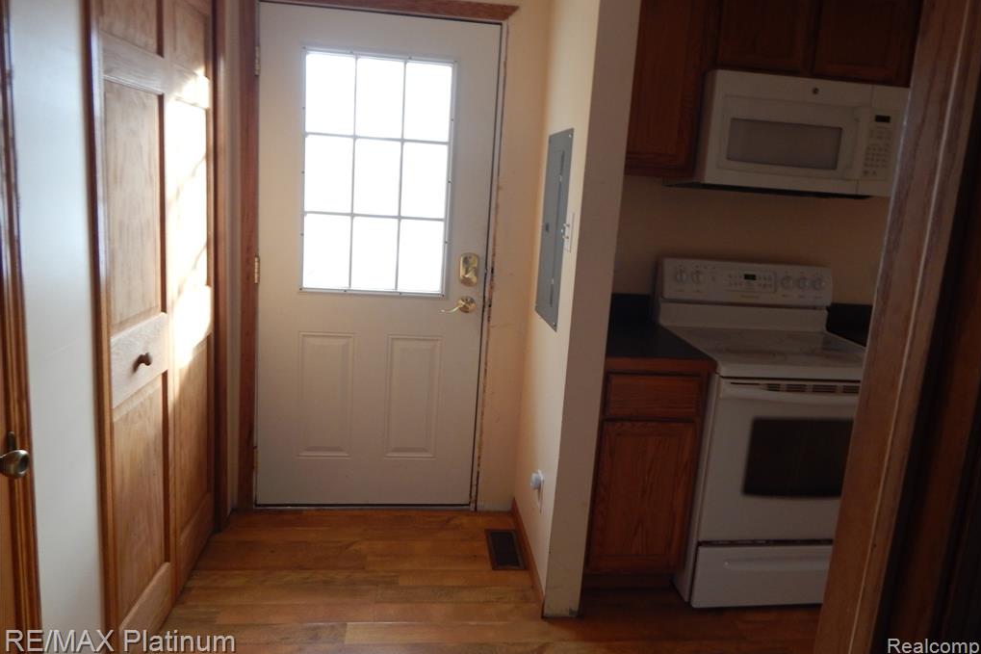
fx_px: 627
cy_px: 292
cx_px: 492
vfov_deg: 55.0
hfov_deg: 76.1
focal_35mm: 23
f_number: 3
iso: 160
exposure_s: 1/30
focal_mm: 4
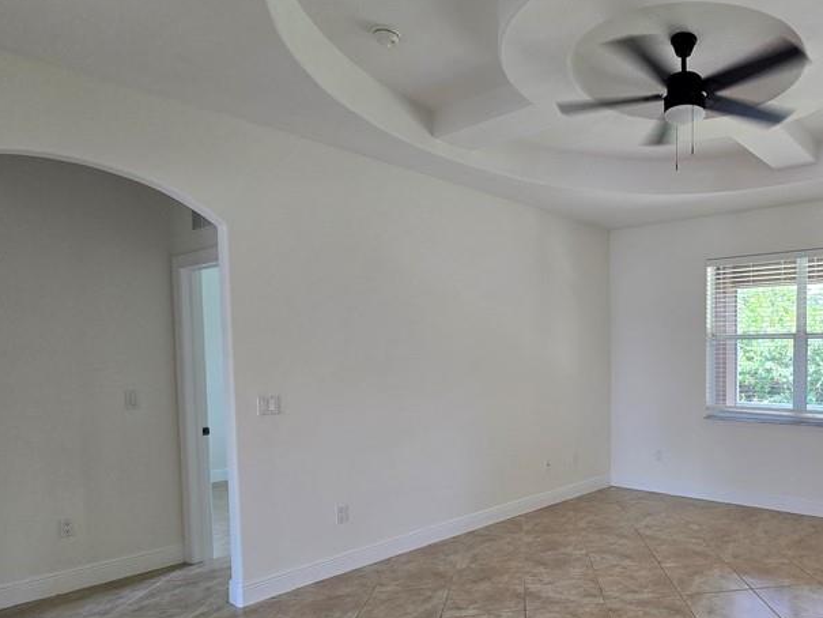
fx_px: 523
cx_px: 649
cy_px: 383
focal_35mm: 22
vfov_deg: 60.4
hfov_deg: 69.5
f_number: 2.2
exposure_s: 1/60
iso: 100
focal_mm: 2.2
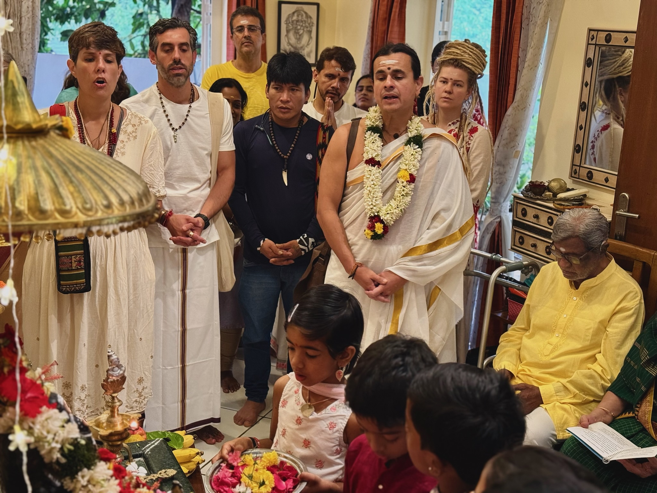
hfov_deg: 39.7
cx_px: 328
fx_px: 911
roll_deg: -3.0
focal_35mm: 48
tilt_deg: -12.6
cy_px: 246
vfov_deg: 30.3
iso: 320
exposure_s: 1/33
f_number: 1.78
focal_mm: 6.76
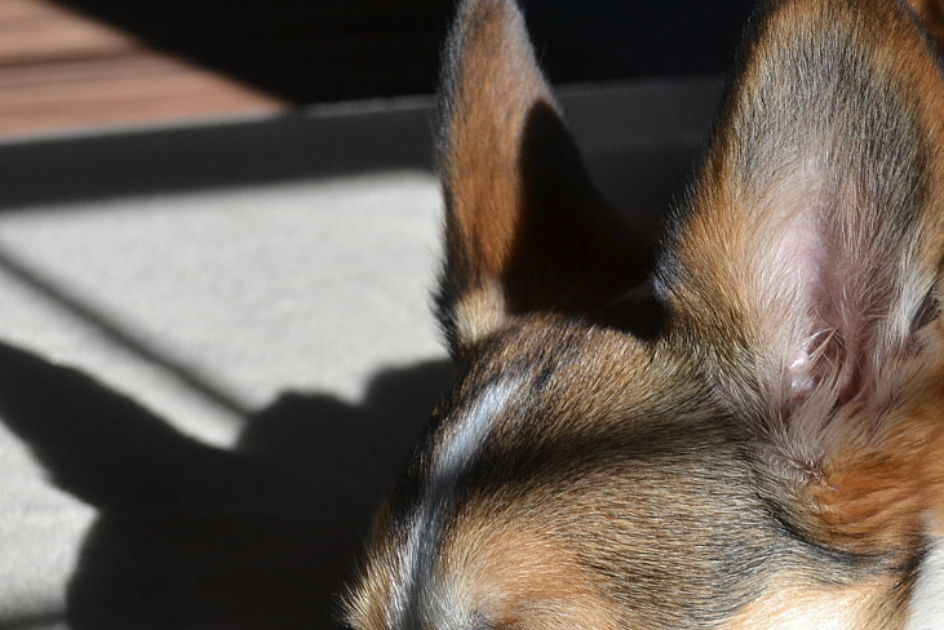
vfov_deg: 13.0
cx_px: 706
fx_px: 2754
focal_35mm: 105
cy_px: 546
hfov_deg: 19.3
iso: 200
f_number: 5
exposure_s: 1/160
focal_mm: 32
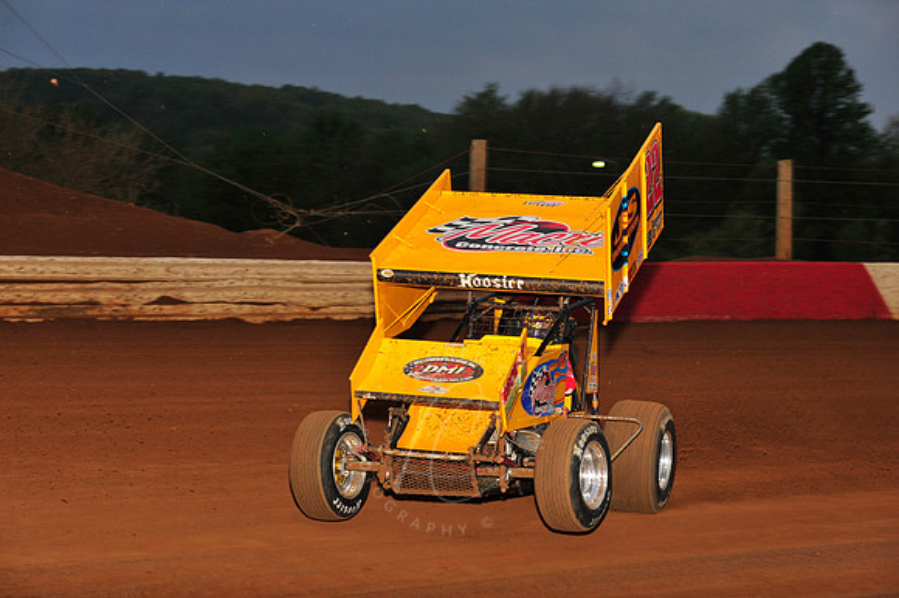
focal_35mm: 100
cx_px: 450
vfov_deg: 13.7
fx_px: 2496
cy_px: 299
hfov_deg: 20.4
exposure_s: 1/320
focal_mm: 100
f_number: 6.3
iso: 800
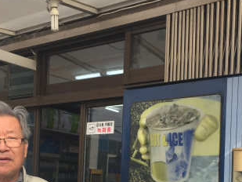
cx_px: 125
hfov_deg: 31.7
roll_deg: -1.8
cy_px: 175
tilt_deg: -0.3
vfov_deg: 23.2
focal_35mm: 61
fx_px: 427
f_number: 2.2
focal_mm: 4.15
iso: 32
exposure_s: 1/964
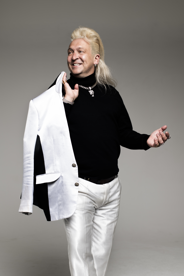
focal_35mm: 50
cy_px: 138
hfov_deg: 27.0
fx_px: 383
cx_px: 92
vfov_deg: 39.6
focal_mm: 50
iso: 40
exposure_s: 1/250
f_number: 7.1
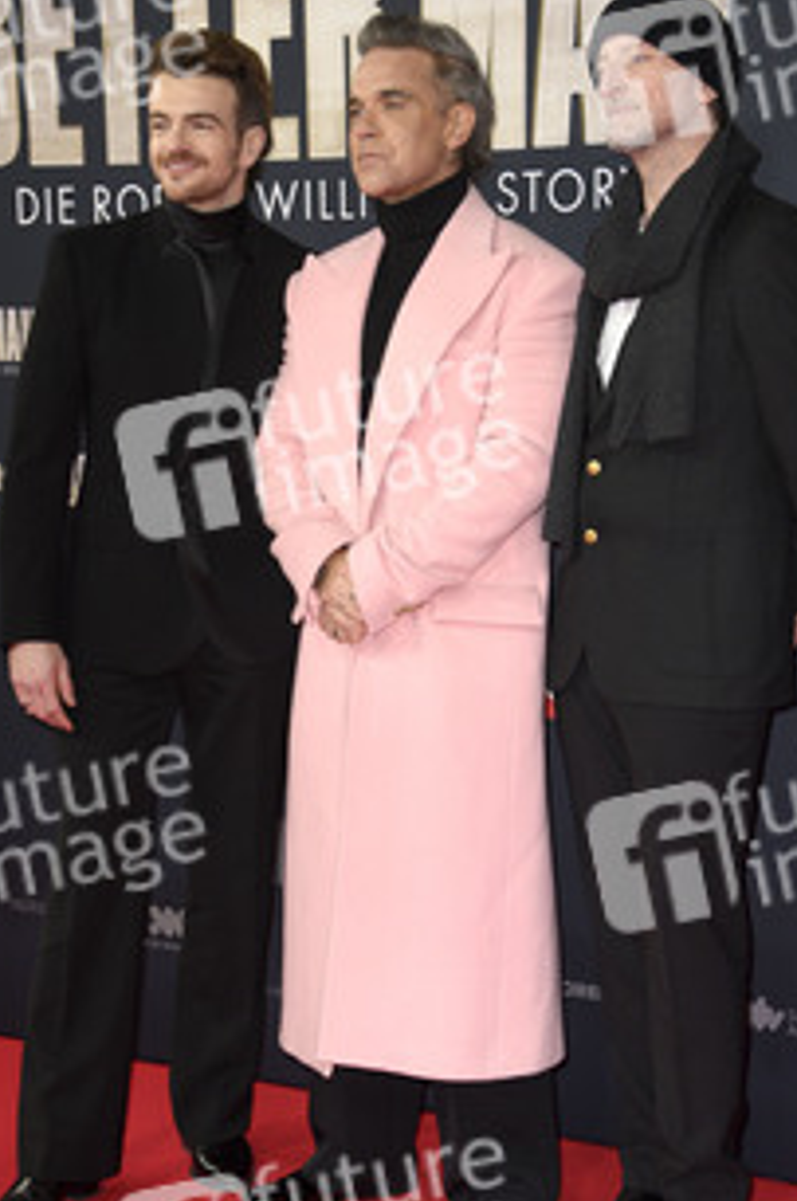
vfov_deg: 23.9
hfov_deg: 16.0
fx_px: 2832
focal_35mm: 85
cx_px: 432
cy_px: 644
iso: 1000
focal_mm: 65
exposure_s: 1/250
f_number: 5.6
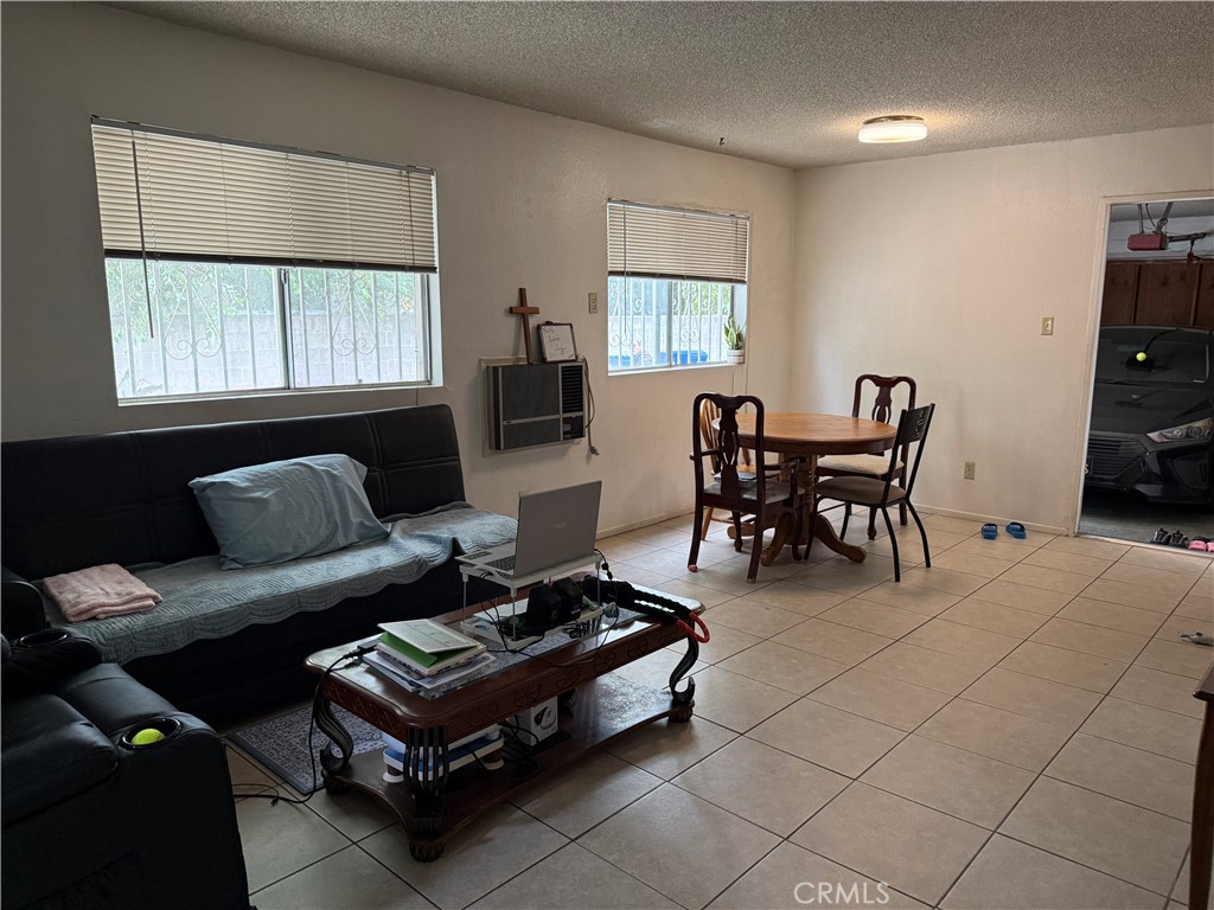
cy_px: 455
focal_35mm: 24
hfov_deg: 71.6
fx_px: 842
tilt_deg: -9.6
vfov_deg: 56.8
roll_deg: -0.7
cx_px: 607
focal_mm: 6.76
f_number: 1.78
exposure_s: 1/120
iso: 320
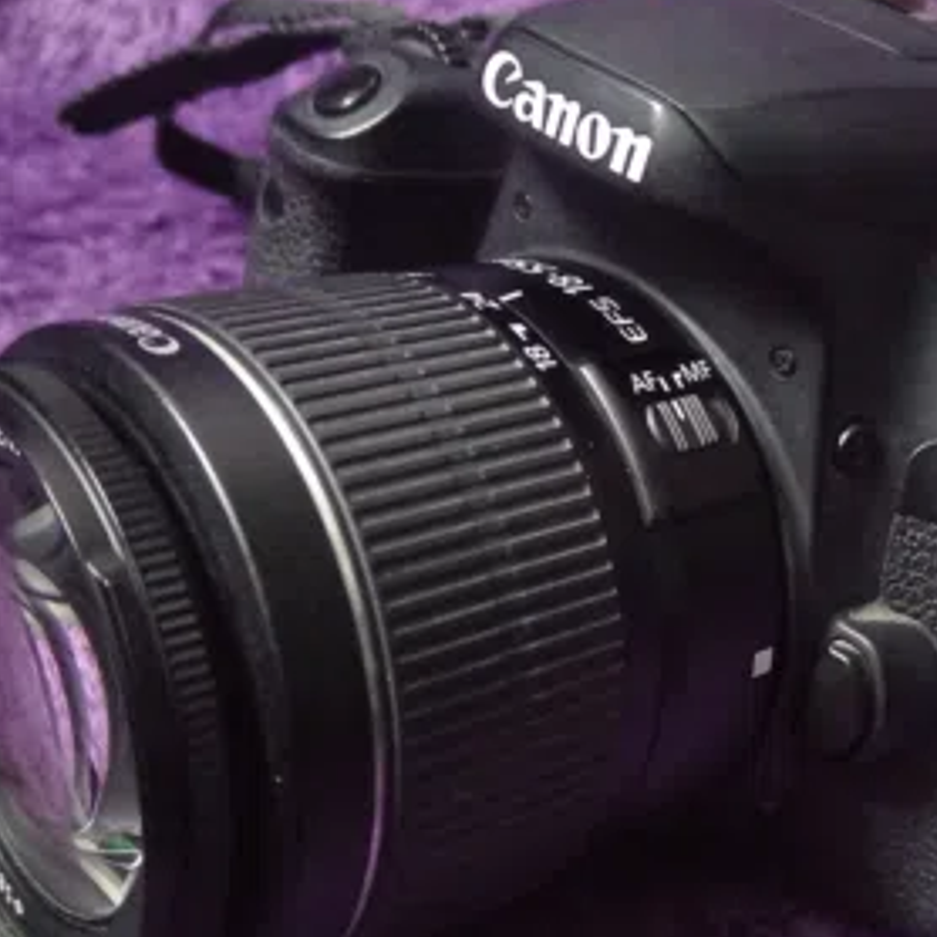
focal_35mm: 55
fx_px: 1684
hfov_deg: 30.9
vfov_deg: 31.1
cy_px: 465
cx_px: 593
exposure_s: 1/16.7
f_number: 1.9
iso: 7053
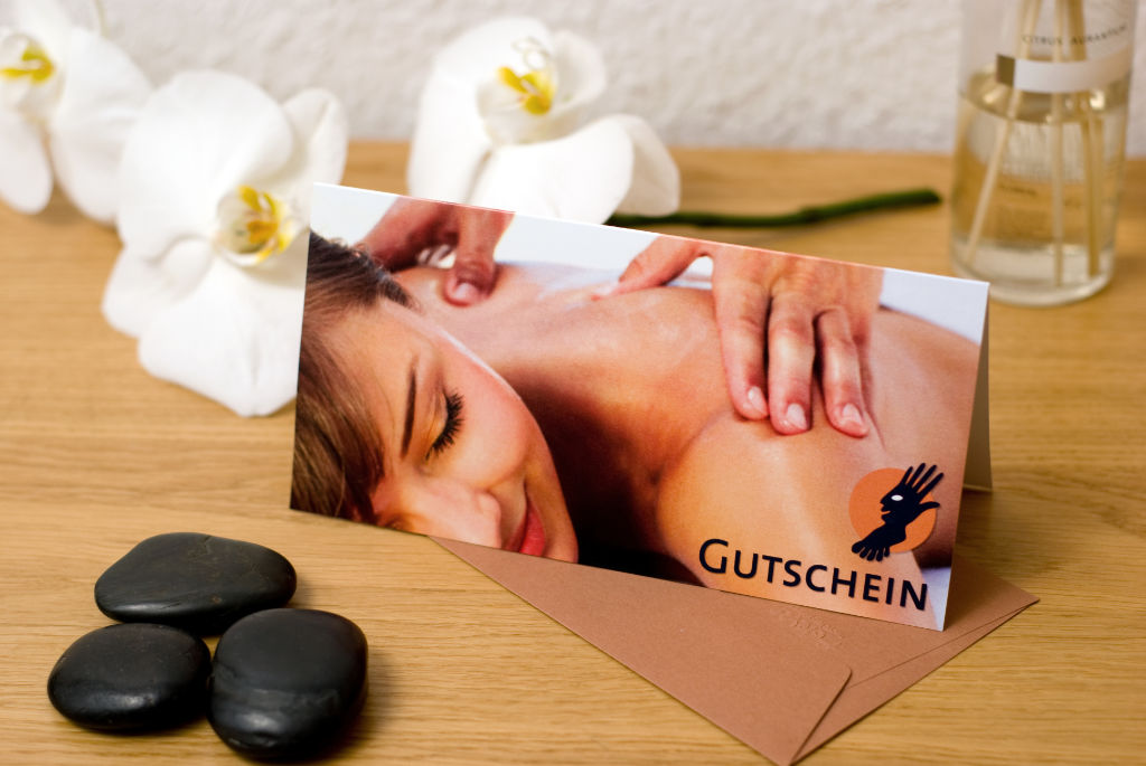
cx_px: 573
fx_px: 2390
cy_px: 383
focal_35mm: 75
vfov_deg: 18.2
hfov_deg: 27.0
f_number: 2.8
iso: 100
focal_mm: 50
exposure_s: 1/200
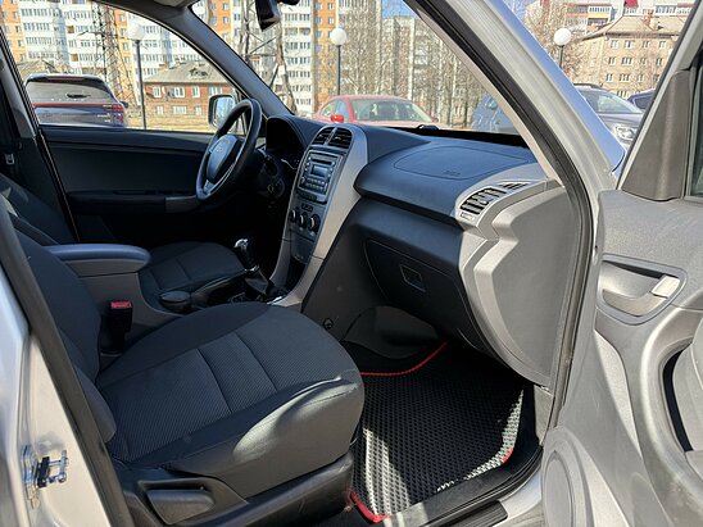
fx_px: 487
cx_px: 352
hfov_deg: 71.6
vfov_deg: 56.8
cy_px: 264
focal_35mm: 24
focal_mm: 6.76
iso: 100
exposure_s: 1/649
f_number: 1.78
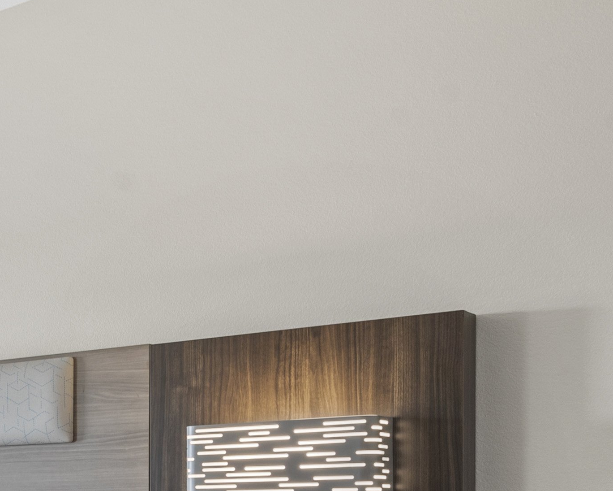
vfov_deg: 22.2
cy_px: 501
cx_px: -424
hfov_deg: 21.4
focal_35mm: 66
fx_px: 1197
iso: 71
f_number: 8
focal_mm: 16
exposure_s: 1/3
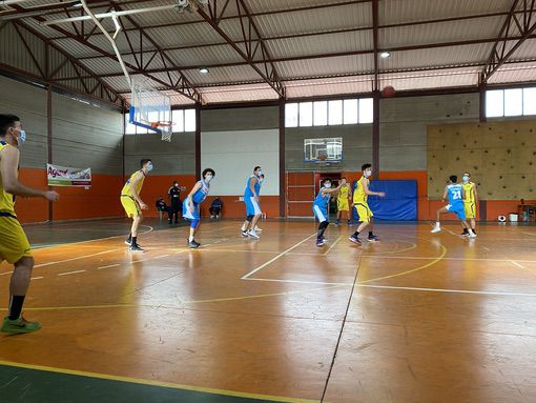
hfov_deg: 67.3
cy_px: 202
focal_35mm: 26
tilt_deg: +0.2
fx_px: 403
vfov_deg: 53.1
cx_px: 268
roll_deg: -0.1
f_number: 1.8
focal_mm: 4.25
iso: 64
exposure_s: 1/50
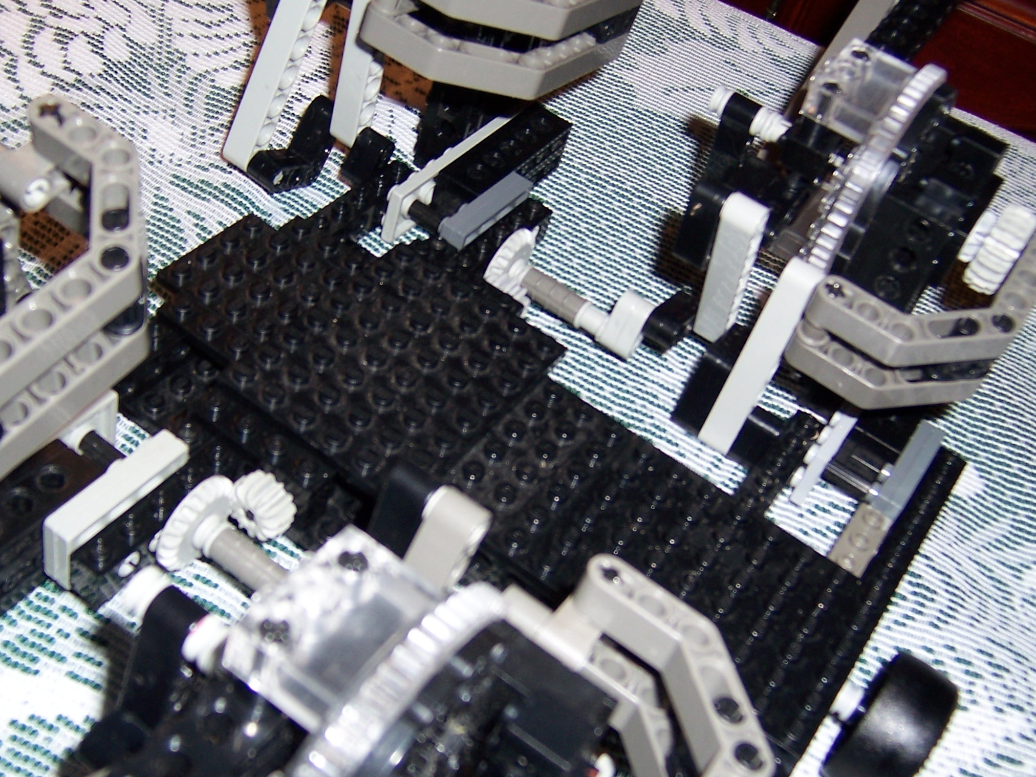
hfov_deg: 44.7
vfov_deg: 34.3
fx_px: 1257
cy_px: 380
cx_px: 458
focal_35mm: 42
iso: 80
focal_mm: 5.5
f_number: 2.8
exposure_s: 1/60
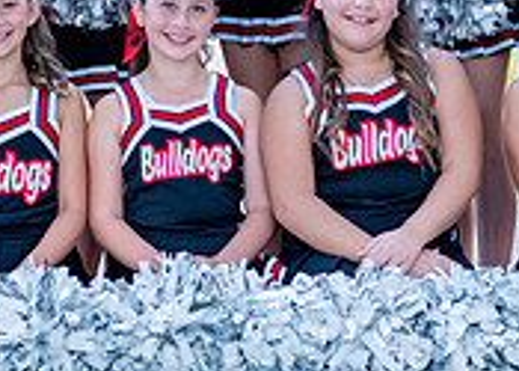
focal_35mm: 261
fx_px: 3847
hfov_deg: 7.7
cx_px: 304
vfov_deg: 5.5
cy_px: 45
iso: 800
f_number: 2.2
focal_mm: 50
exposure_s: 1/400
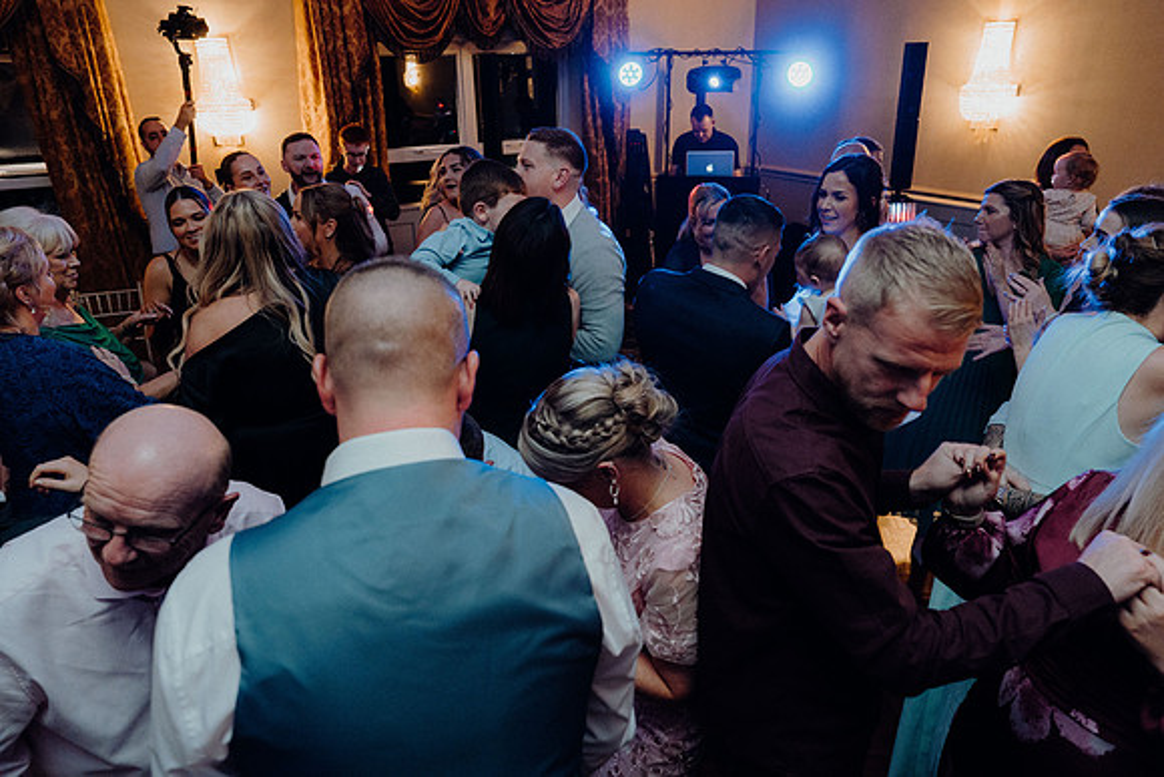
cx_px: 582
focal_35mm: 24
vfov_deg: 53.2
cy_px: 388
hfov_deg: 73.7
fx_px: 776
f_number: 3.5
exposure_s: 1/160
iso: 3200
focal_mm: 24
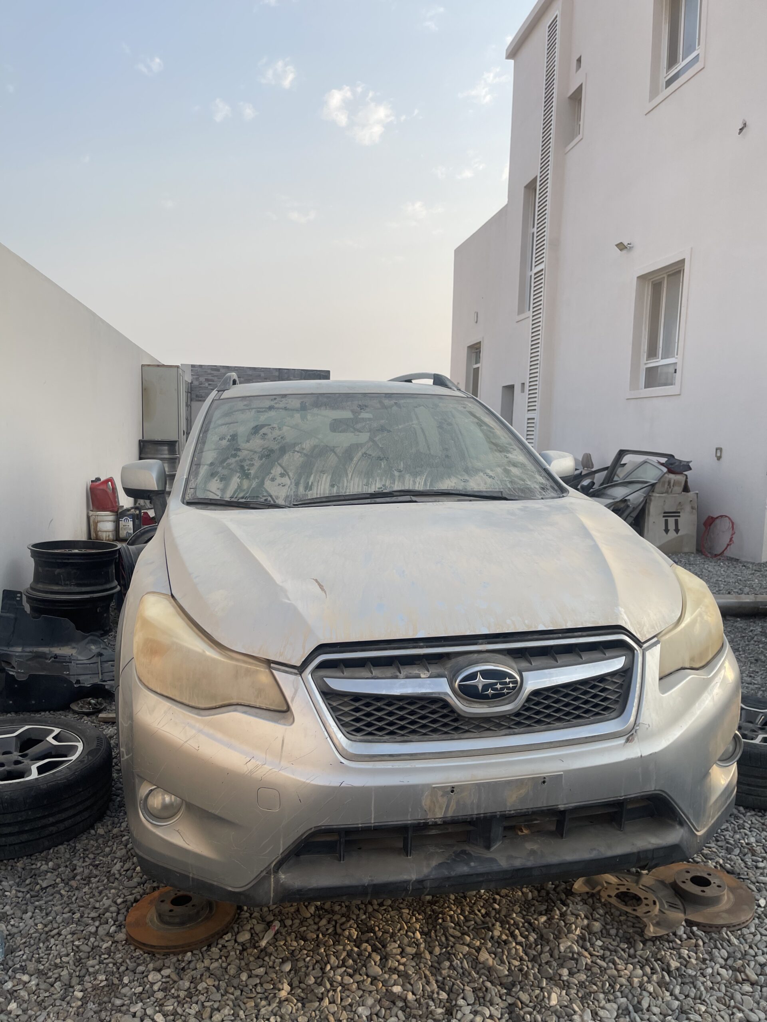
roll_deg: -1.6
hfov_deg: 54.9
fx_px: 739
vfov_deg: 69.4
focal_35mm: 25
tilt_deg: -5.8
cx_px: 384
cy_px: 511
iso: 32
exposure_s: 1/1642
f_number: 1.6
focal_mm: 5.1
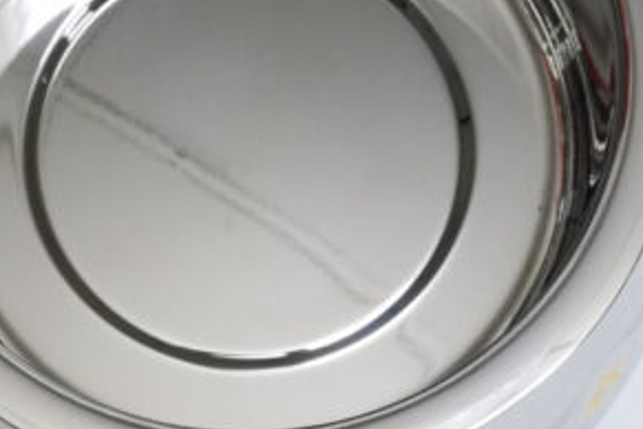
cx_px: 219
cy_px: 106
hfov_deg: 15.7
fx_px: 2322
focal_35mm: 130
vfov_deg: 10.5
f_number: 16
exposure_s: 1/160
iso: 6400
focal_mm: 54
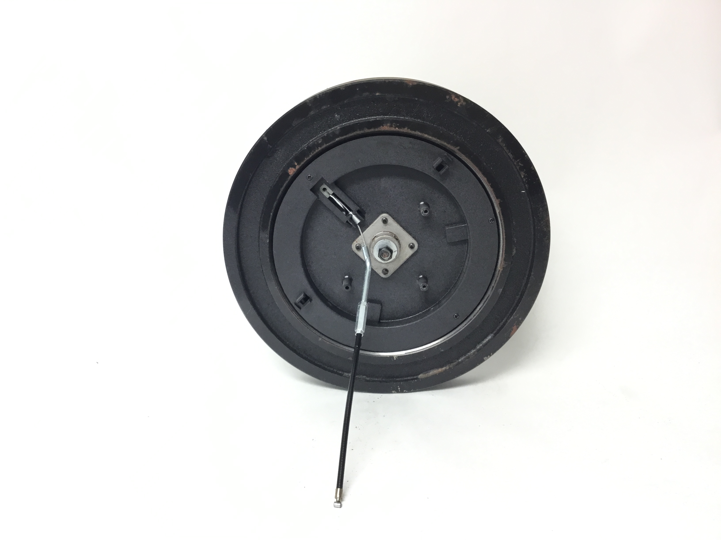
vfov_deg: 45.4
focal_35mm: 31
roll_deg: -0.4
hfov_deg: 58.4
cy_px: 270
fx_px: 646
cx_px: 360
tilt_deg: -20.0
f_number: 2.4
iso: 80
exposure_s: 1/30
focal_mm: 3.3
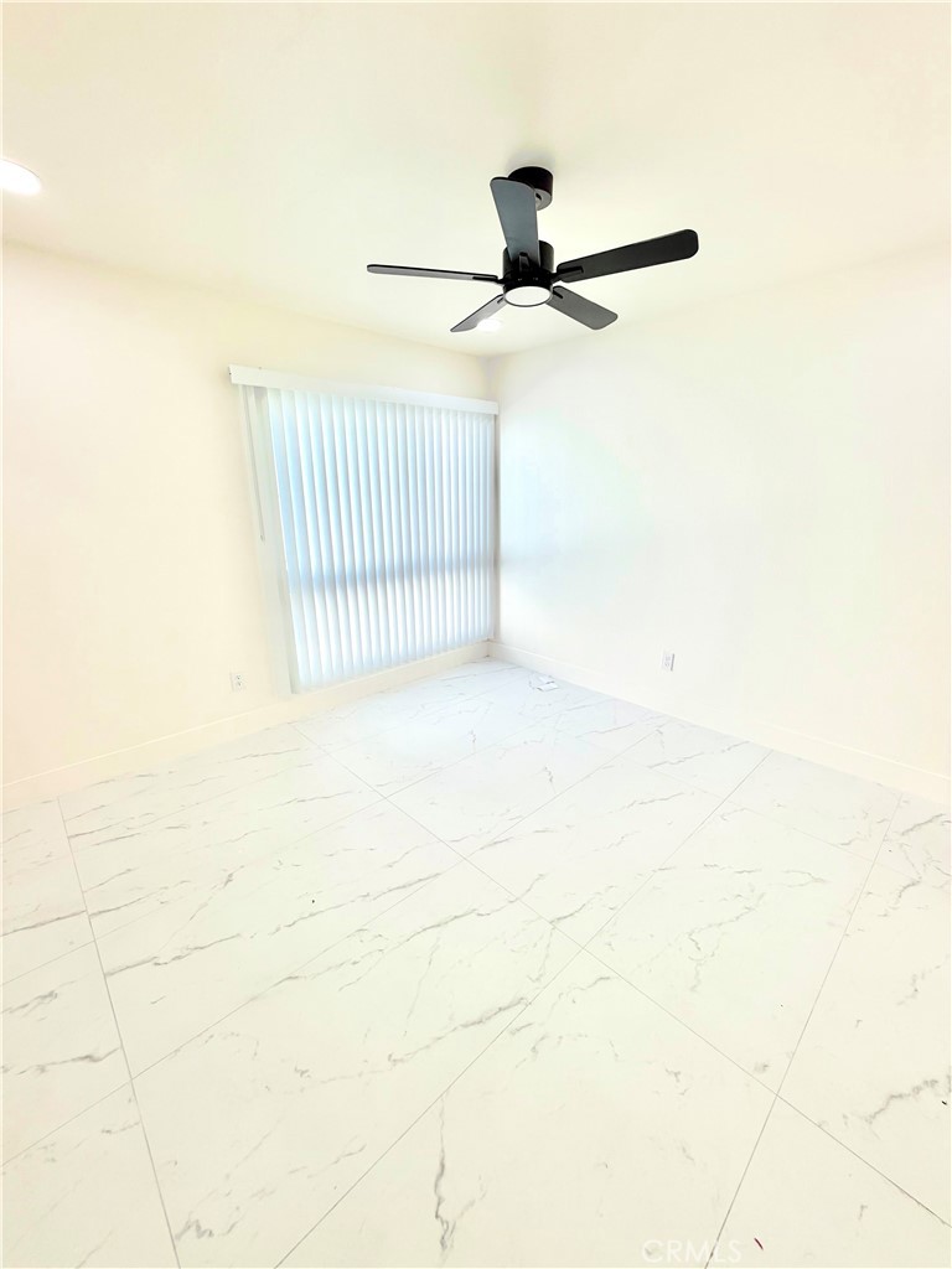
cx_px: 476
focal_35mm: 14
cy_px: 634
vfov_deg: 102.1
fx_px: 513
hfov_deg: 85.7
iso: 25
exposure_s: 1/120
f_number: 2.2
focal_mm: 2.22
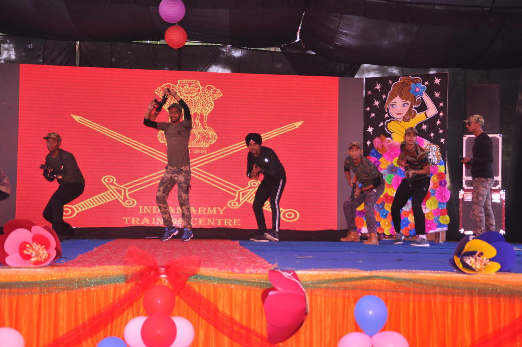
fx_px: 825
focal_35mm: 57
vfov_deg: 23.7
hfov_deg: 35.1
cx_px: 261
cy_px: 174
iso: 640
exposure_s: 1/125
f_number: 5
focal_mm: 38
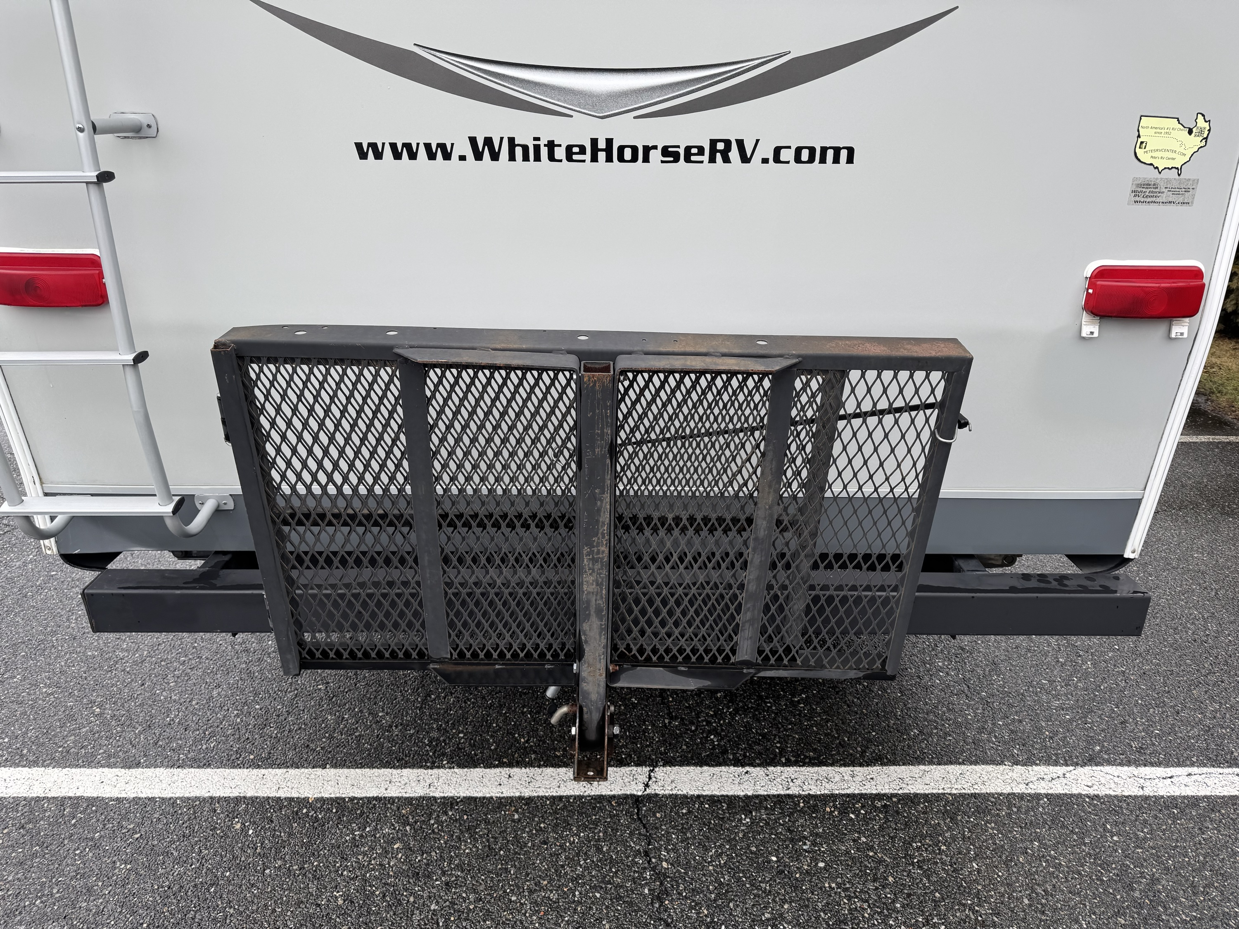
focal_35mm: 24
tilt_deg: -22.9
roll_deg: +0.8
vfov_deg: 56.8
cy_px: 464
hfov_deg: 71.6
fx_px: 859
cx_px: 620
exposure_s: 1/645
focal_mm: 6.76
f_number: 1.78
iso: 80
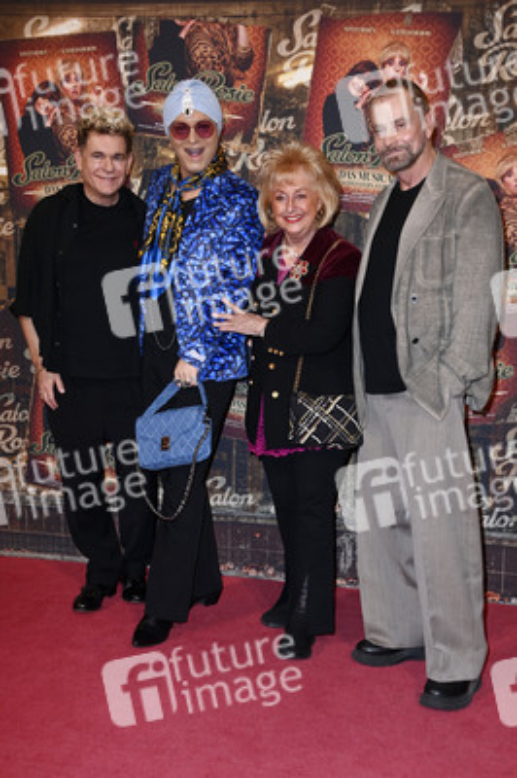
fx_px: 1036
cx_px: 258
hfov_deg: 28.0
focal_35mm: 48
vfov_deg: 41.1
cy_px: 389
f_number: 5.6
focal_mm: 48
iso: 1250
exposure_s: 1/250
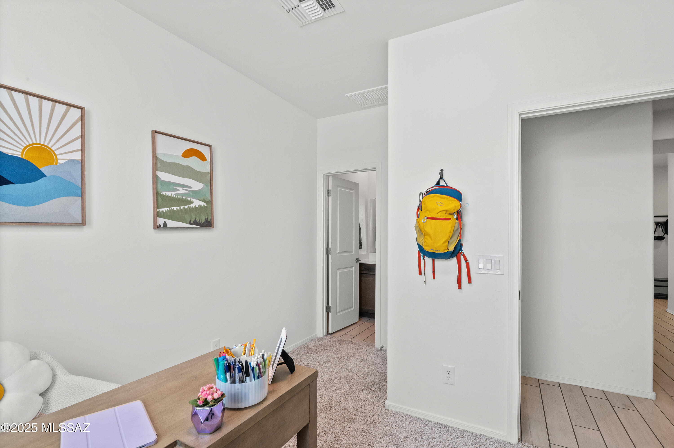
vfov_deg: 73.7
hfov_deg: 96.8
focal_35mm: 16
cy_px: 224
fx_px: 299
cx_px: 337
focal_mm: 16
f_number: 16
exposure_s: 1/8
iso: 800
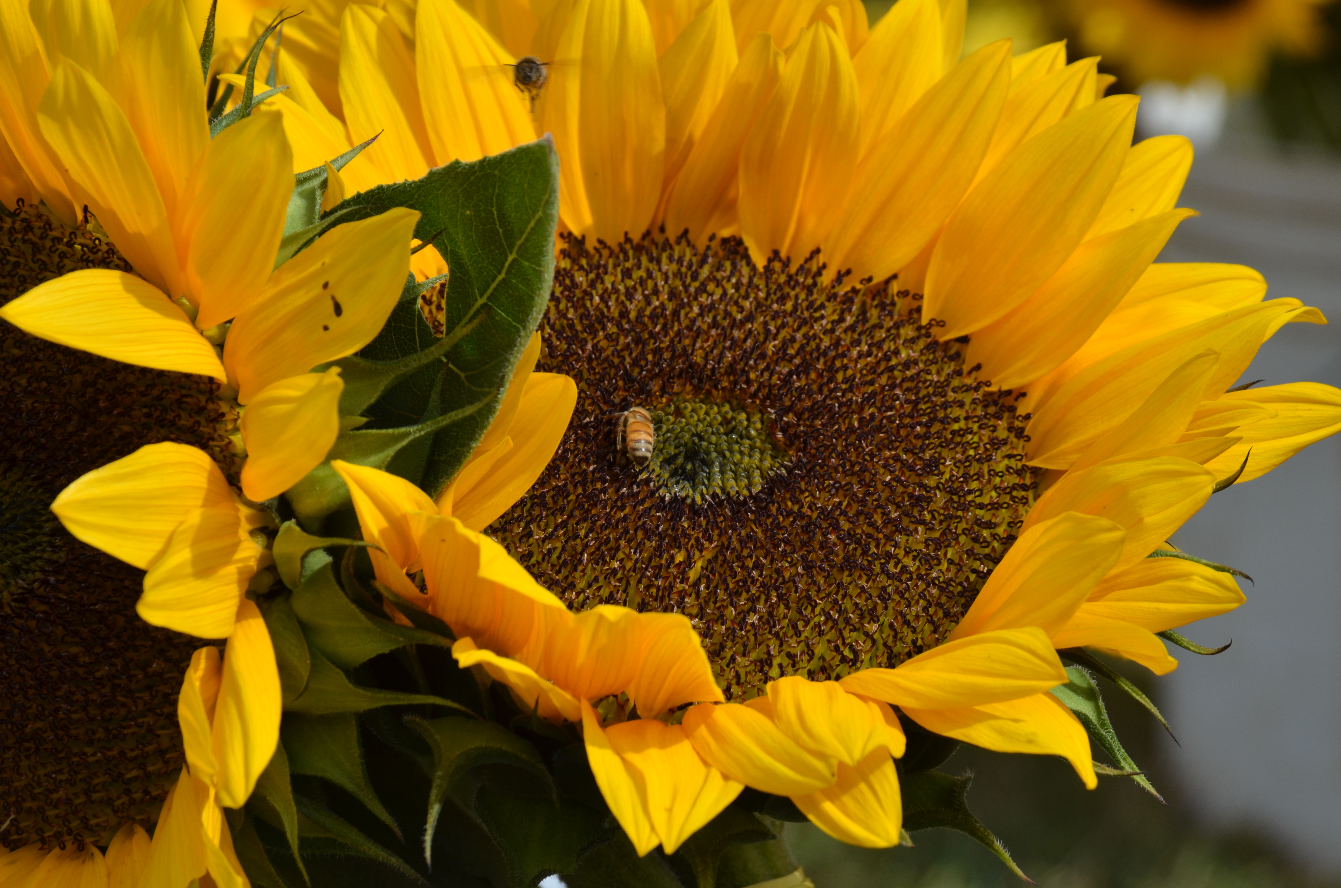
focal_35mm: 180
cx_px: 670
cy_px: 444
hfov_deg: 11.4
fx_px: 6691
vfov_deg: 7.6
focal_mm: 120
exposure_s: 1/640
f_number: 11
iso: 250
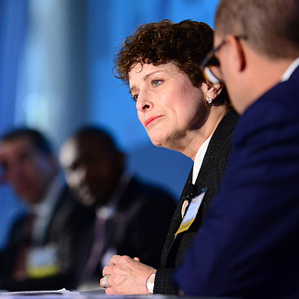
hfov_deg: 5.8
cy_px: 134
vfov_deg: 5.8
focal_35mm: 301
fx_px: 2941
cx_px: 58
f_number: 2.8
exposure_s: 1/320
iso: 4000
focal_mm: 200
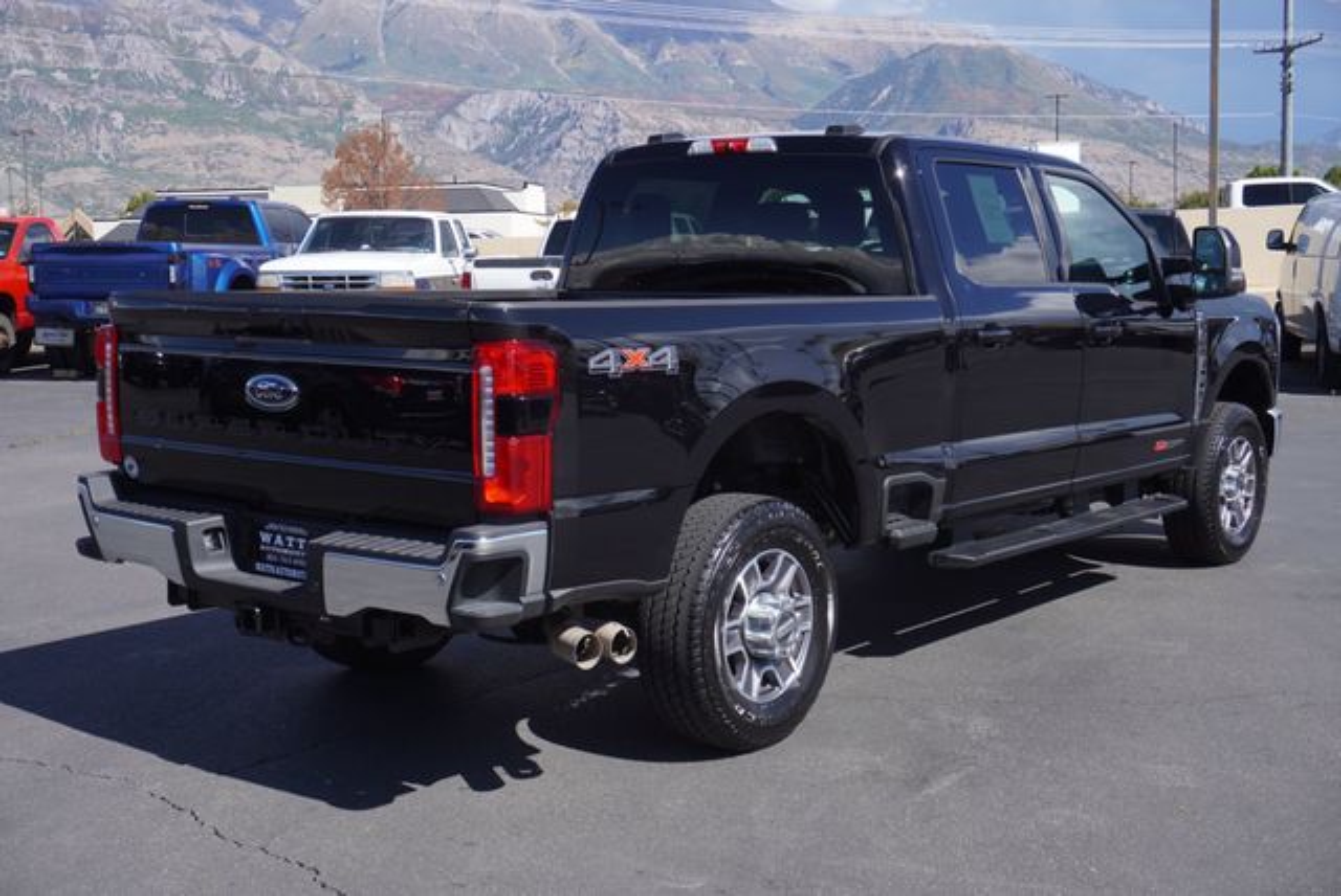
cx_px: 670
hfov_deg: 42.3
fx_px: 1734
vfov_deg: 29.0
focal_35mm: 46
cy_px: 448
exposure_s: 1/200
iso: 100
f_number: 9
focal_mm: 31
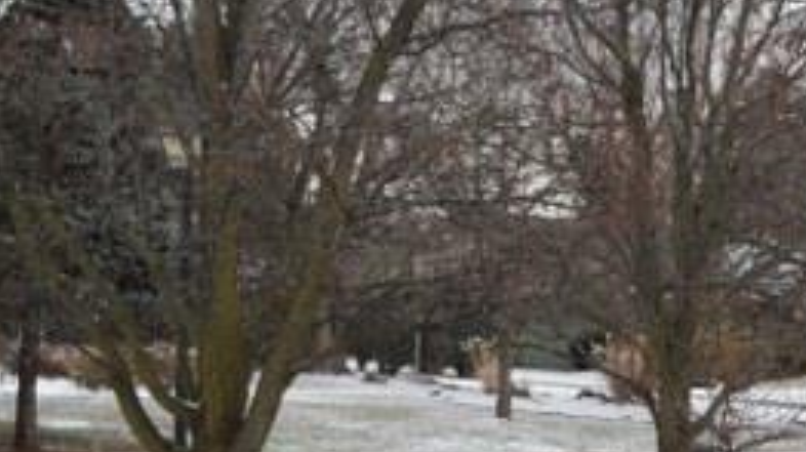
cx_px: 655
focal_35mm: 115
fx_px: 2456
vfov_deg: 10.4
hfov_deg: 18.4
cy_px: 486
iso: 180
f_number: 4.5
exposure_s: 1/125
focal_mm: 30
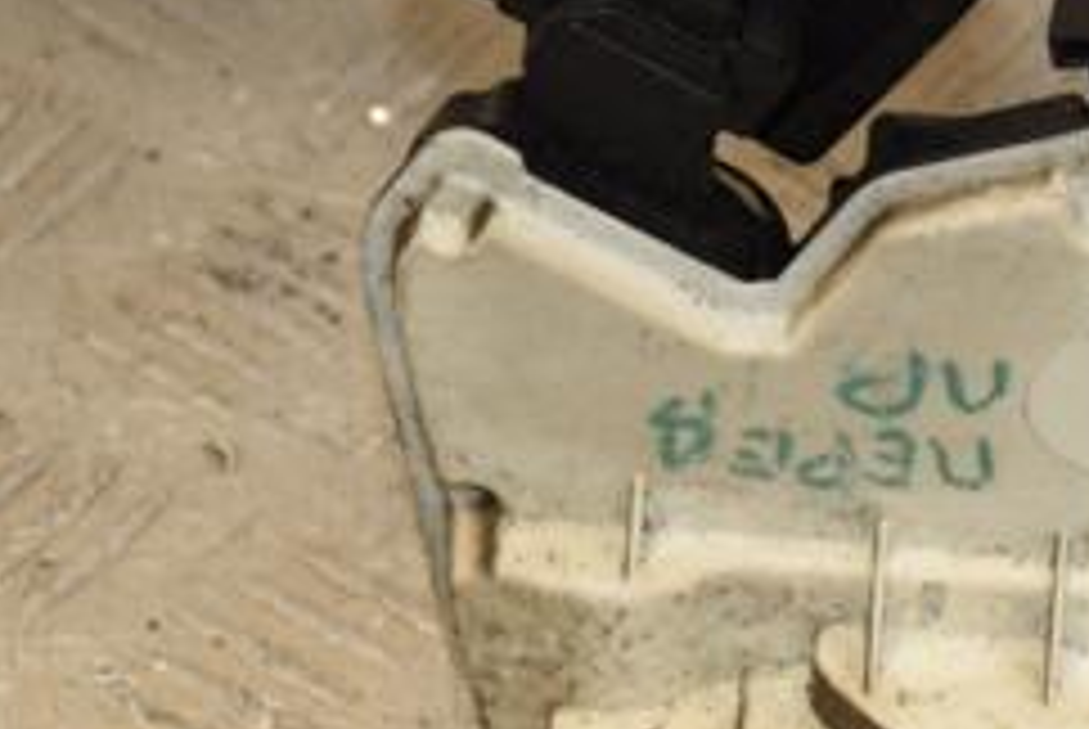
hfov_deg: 7.9
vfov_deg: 5.3
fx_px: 7874
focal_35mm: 260
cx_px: 1048
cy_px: 418
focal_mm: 70
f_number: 7.1
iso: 800
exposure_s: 1/200
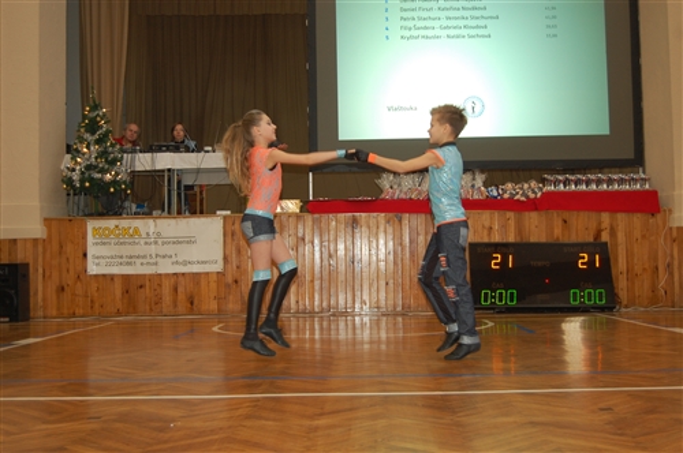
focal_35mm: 46
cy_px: 226
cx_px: 342
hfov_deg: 42.4
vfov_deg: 28.9
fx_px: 881
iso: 400
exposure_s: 1/60
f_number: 4.5
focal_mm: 31
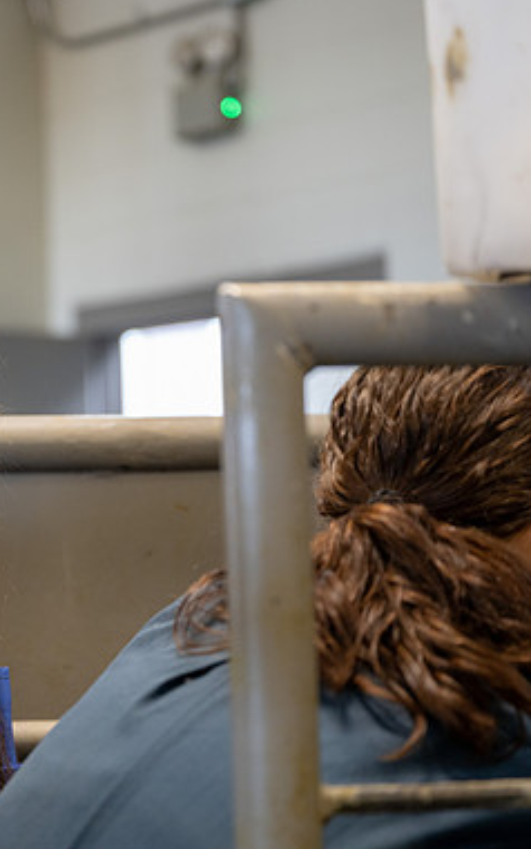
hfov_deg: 14.8
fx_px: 2015
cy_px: 420
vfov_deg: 23.8
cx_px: -4
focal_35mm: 87
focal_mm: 56
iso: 1000
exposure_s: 1/125
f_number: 2.8
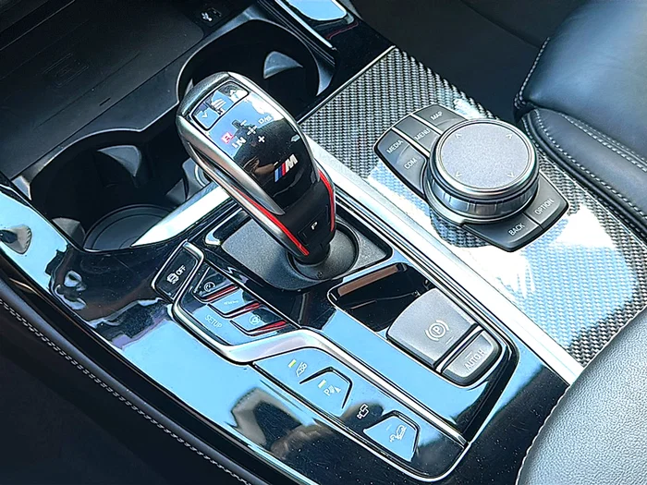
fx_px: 785
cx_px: 324
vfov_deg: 34.3
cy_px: 242
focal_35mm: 42
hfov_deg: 44.8
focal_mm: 6.86
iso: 64
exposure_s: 1/58
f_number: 1.78
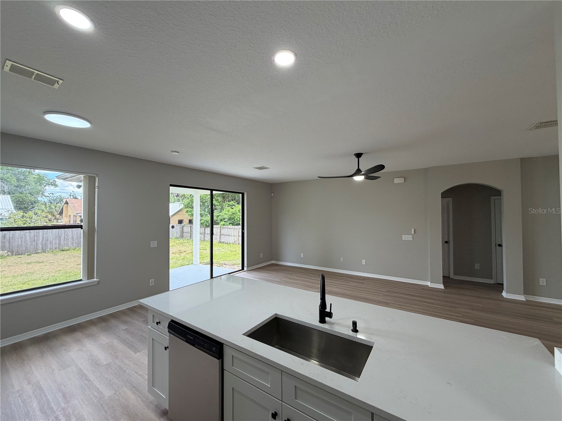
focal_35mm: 14
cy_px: 210
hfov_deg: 102.1
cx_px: 281
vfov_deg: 85.7
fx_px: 227
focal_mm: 2.22
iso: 125
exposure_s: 1/120
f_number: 2.2
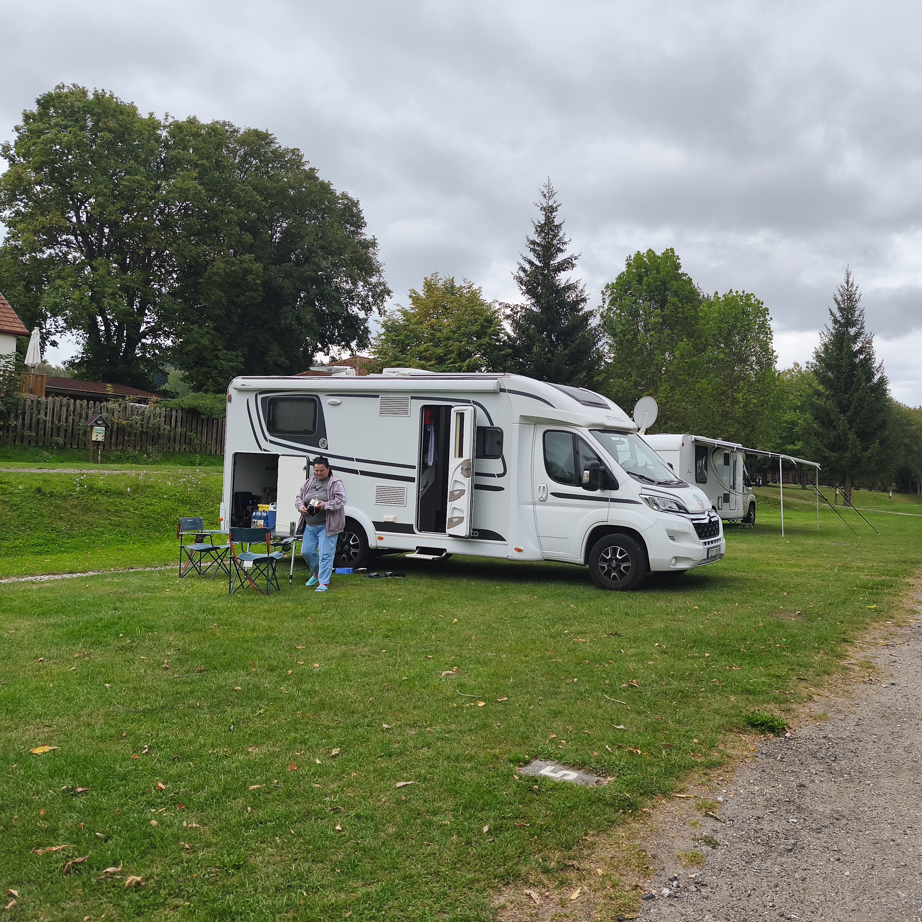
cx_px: 611
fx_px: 844
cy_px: 448
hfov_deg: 56.1
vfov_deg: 57.3
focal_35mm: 28
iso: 50
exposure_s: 1/481
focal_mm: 6.18
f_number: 1.65
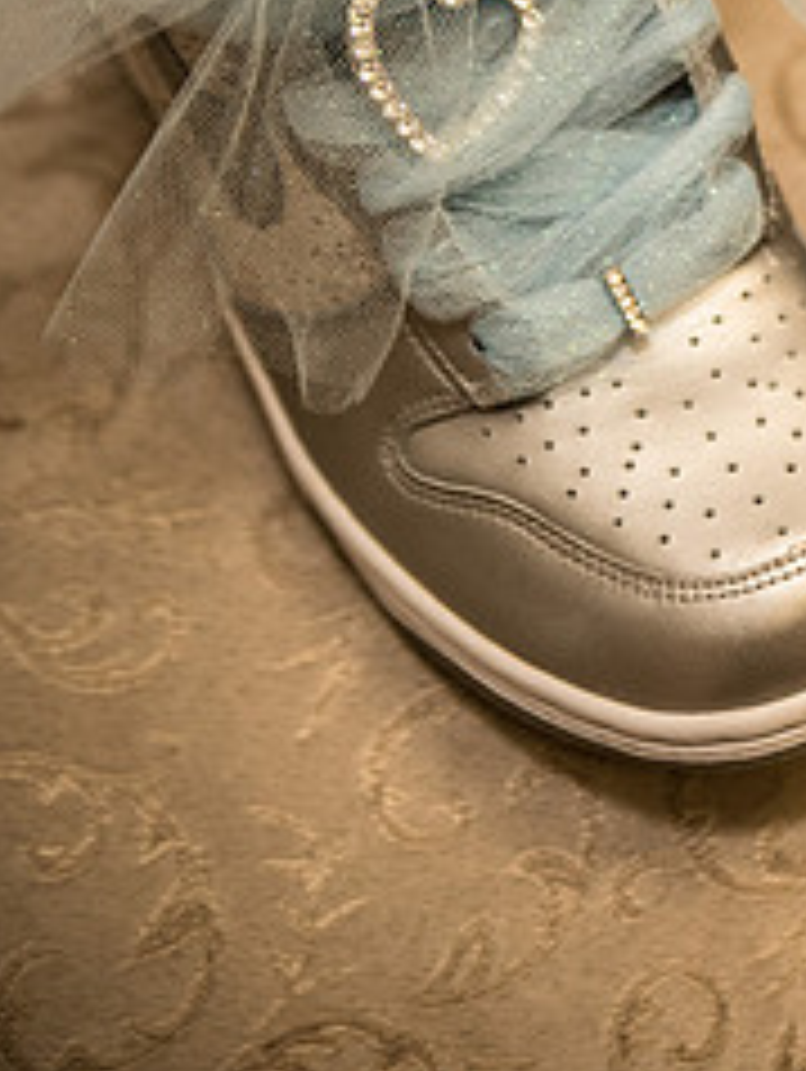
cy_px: 209
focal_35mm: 131
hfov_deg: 10.9
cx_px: 1225
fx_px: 4060
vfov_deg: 14.9
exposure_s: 1/640
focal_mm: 56
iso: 800
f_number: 2.8
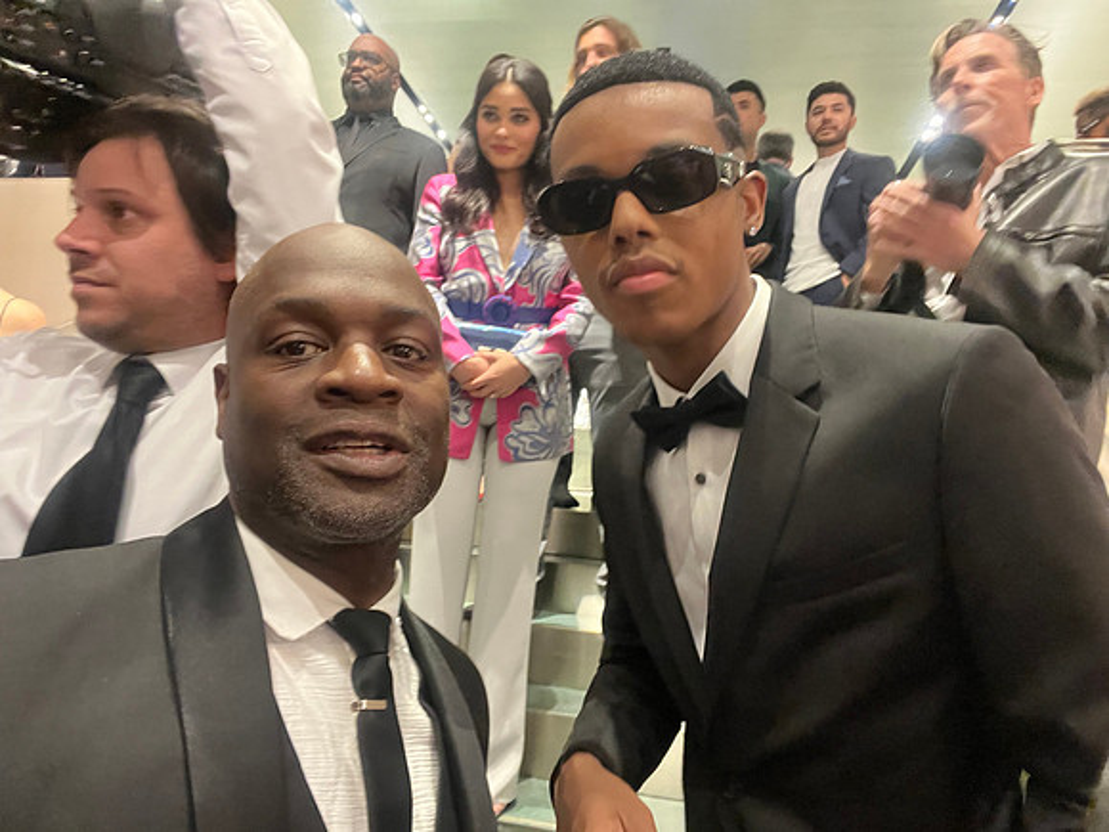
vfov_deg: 58.9
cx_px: 554
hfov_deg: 73.9
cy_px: 416
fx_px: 737
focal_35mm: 23
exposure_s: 1/30
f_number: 2.2
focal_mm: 2.71
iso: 500
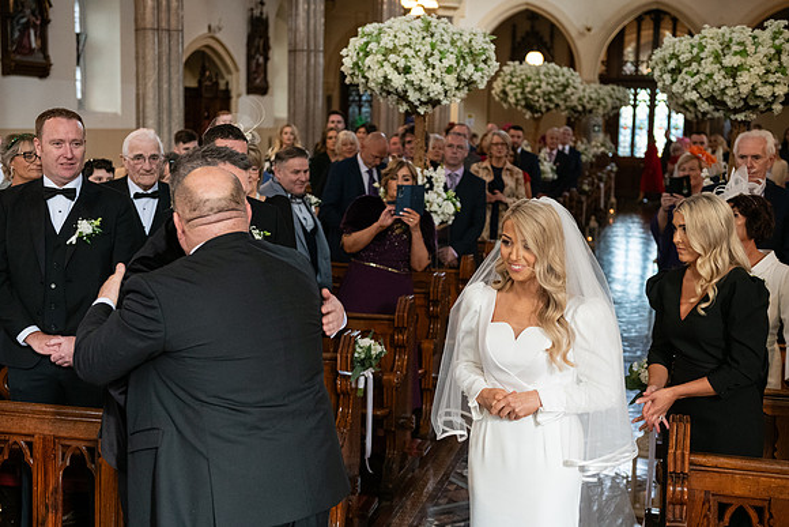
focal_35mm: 50
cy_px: 264
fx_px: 1096
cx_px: 394
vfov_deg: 27.0
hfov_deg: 39.6
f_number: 3.5
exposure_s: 1/160
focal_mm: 50
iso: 1600
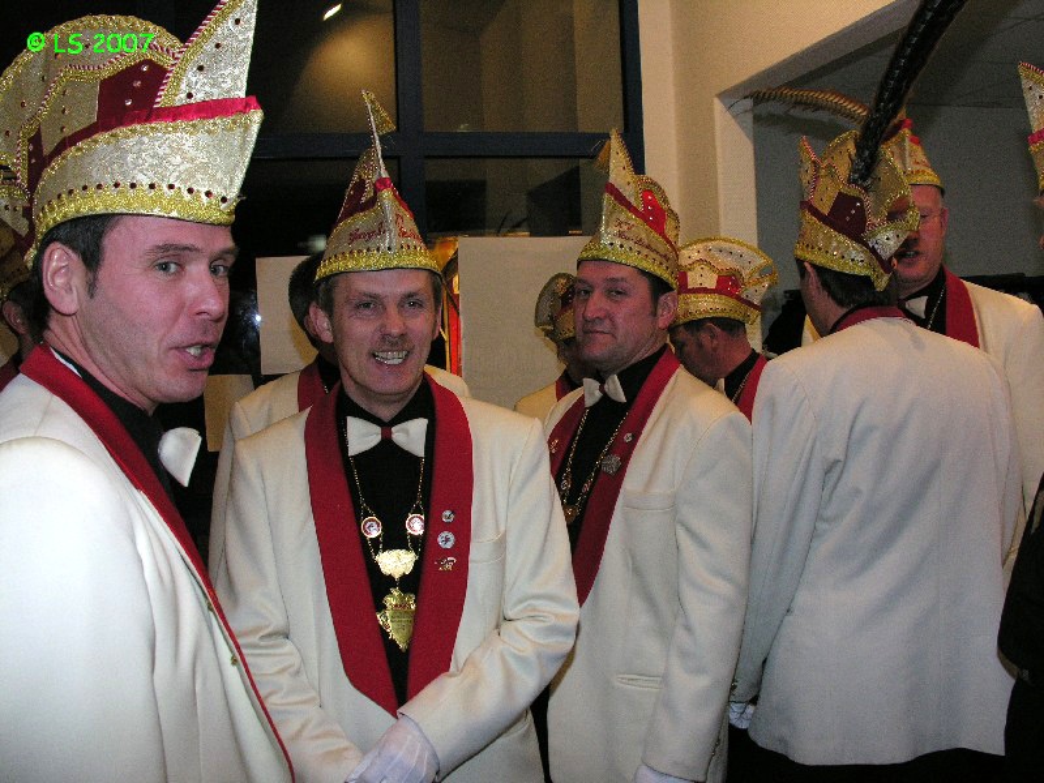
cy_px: 392
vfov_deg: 40.7
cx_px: 522
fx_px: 1056
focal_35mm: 35
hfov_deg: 52.6
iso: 200
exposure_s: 1/60.1
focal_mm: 8.9
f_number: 4
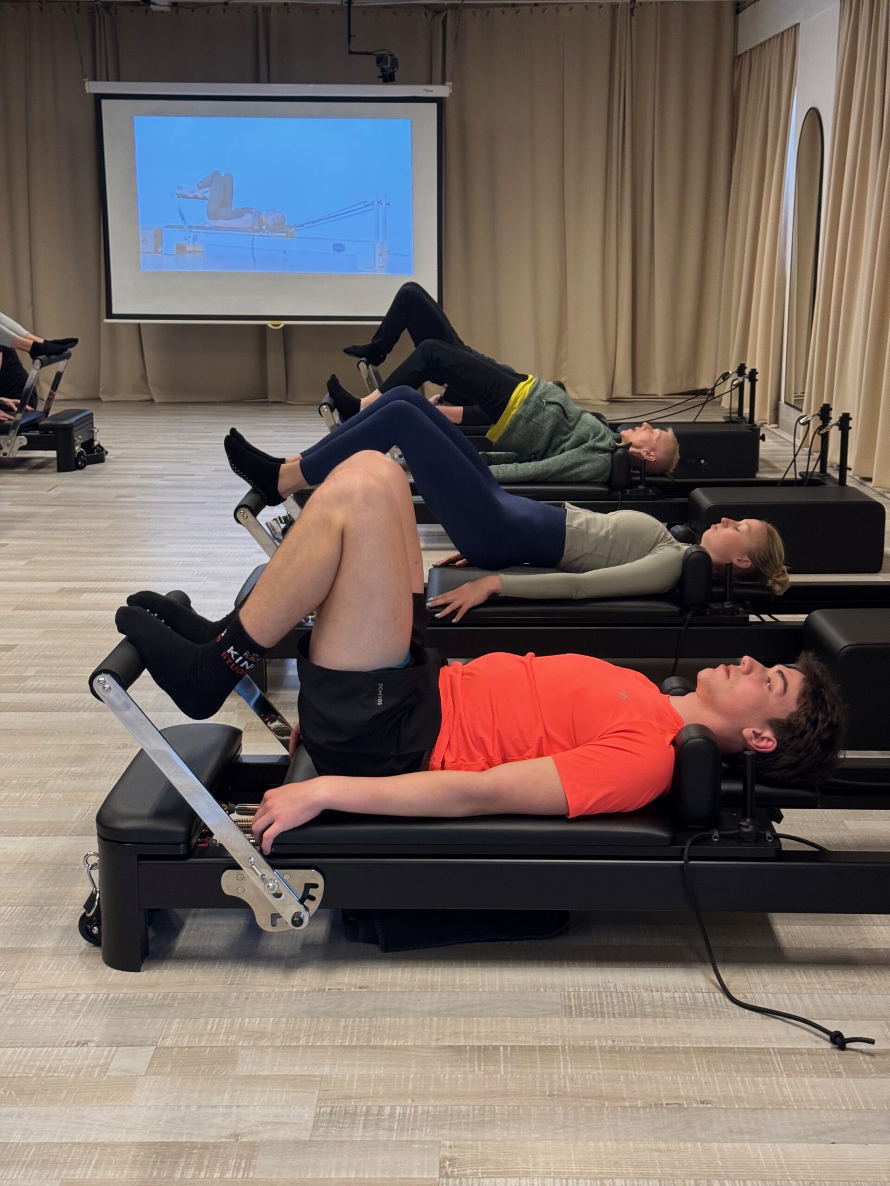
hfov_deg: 30.3
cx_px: 445
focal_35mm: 48
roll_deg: +0.2
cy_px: 593
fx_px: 1645
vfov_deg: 39.7
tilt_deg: -12.7
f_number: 1.78
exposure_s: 1/60
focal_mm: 6.76
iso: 250
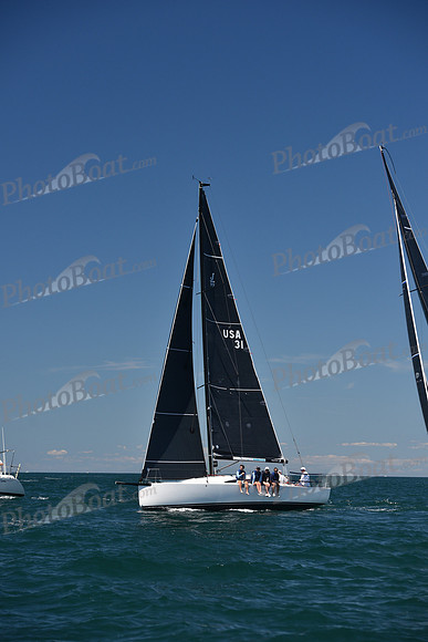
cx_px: 214
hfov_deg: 13.7
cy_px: 321
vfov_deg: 20.4
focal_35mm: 100
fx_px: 1782
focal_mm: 100
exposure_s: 1/800
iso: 250
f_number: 5
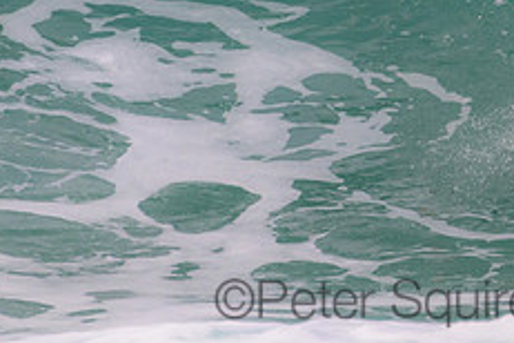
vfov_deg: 0.6
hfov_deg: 0.9
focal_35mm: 2221
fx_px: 31708
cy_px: -116
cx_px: 318
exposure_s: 1/1250
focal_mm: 800
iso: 1400
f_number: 11
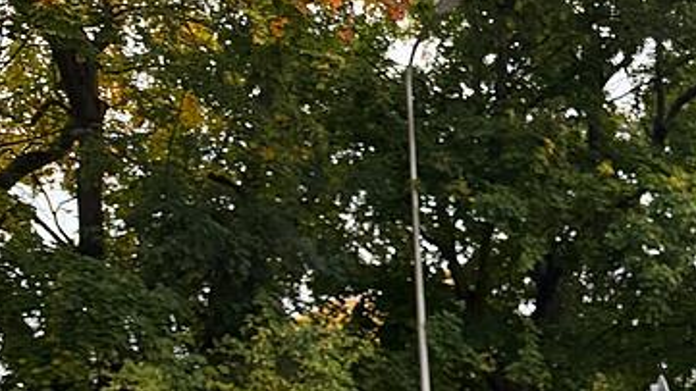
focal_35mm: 58
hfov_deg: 32.5
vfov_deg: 18.6
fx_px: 1070
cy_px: 570
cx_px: 729
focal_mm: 6.76
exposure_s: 1/149
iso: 64
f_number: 1.78
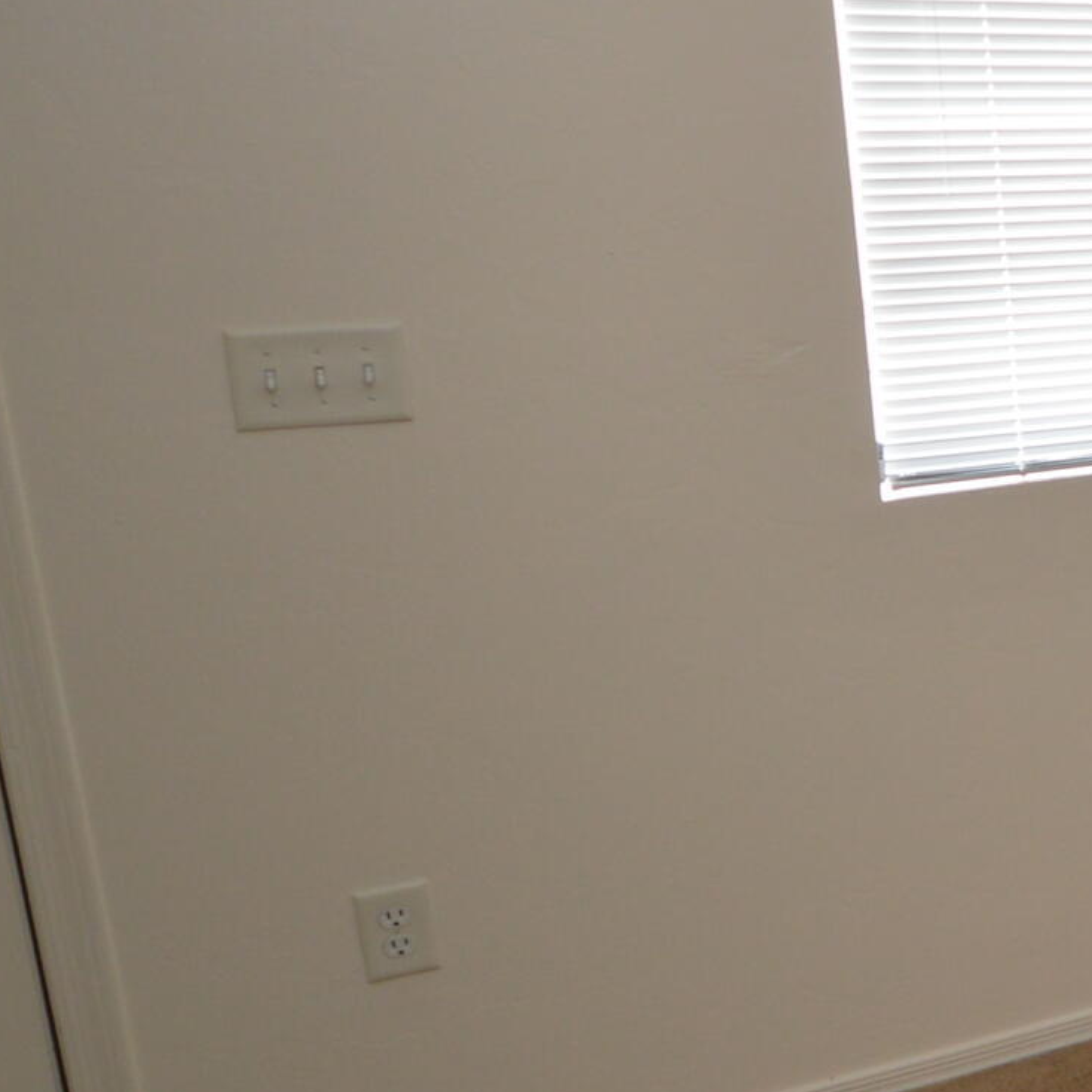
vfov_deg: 32.7
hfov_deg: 22.4
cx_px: 1879
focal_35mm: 52
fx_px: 1856
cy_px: 467
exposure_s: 1/60
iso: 400
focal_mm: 10
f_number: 3.5
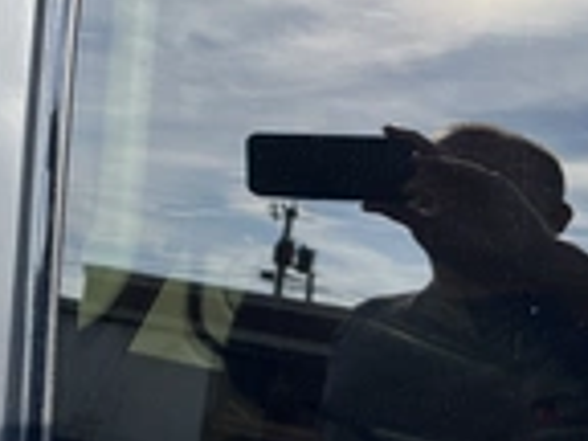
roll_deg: -3.9
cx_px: -33
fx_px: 1223
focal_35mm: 72
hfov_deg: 25.4
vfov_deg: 19.9
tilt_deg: -14.3
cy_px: 8
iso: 50
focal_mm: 5.1
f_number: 1.6
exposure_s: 1/1279
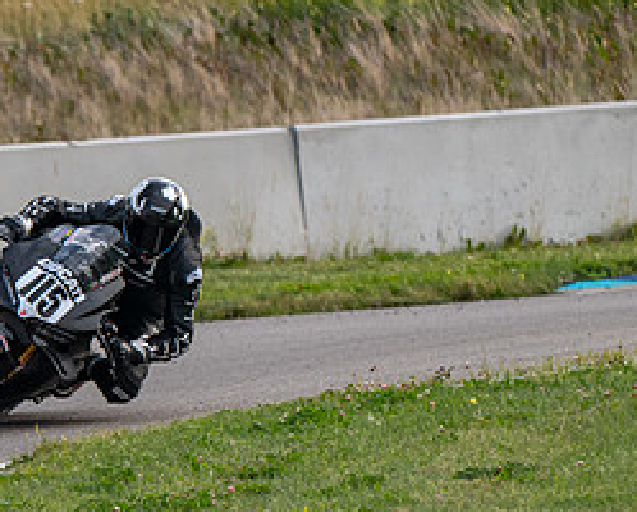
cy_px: 465
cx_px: -59
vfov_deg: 2.0
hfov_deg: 2.4
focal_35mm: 792
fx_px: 14955
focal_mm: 280
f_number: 5.6
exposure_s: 1/1250
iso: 360
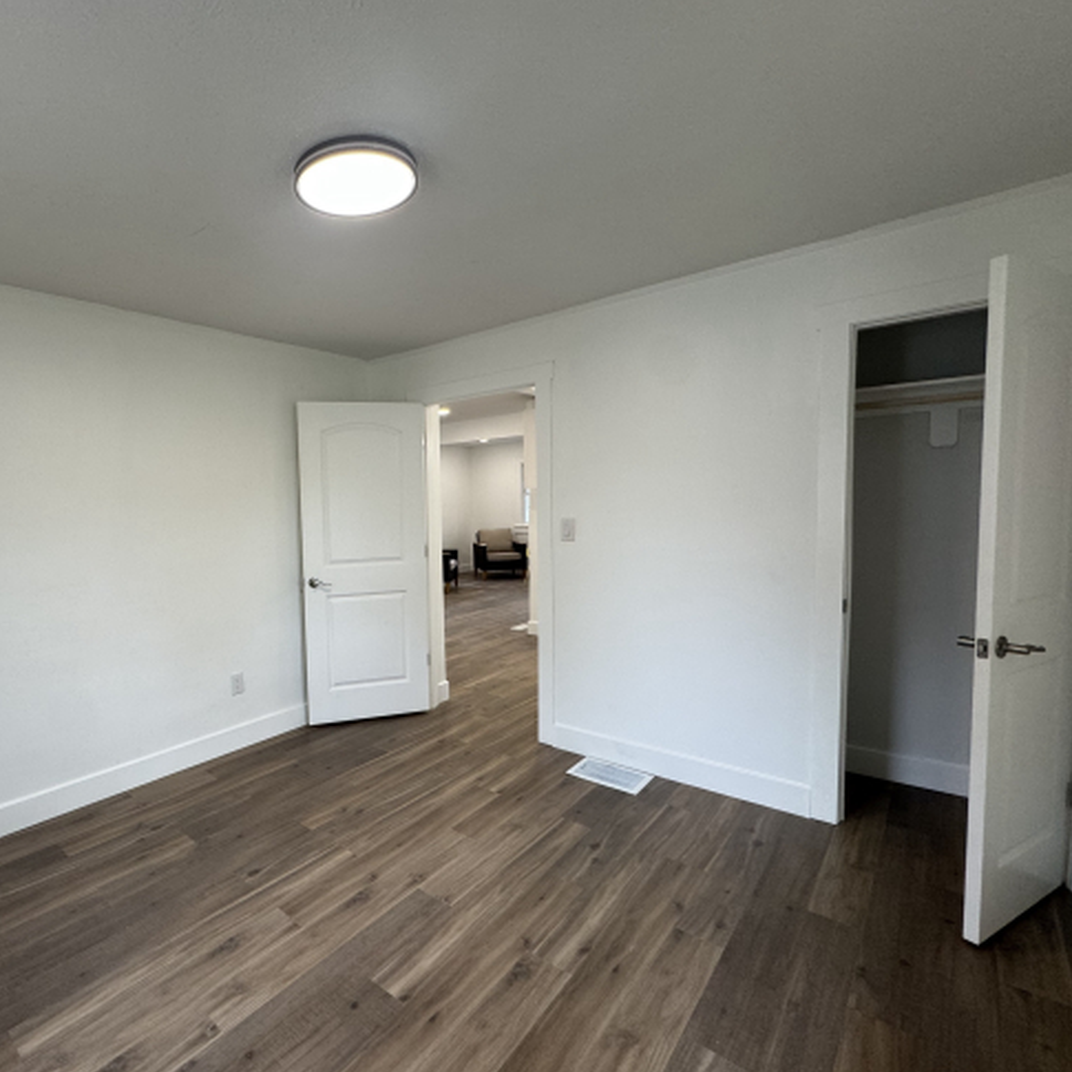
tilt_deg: -5.2
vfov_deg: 84.0
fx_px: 596
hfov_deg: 81.2
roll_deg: +1.3
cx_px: 359
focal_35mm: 17
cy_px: 548
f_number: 2.2
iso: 160
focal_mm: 2.22
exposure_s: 1/120
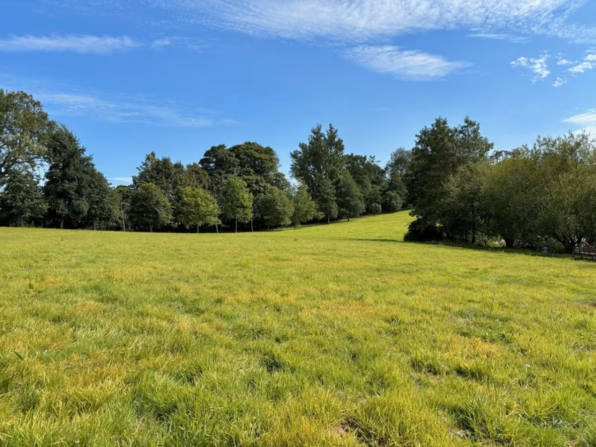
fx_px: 448
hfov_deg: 67.3
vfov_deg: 53.1
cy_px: 224
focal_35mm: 26
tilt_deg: -0.5
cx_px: 298
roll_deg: +2.7
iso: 50
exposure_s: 1/2571
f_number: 1.6
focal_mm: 5.96
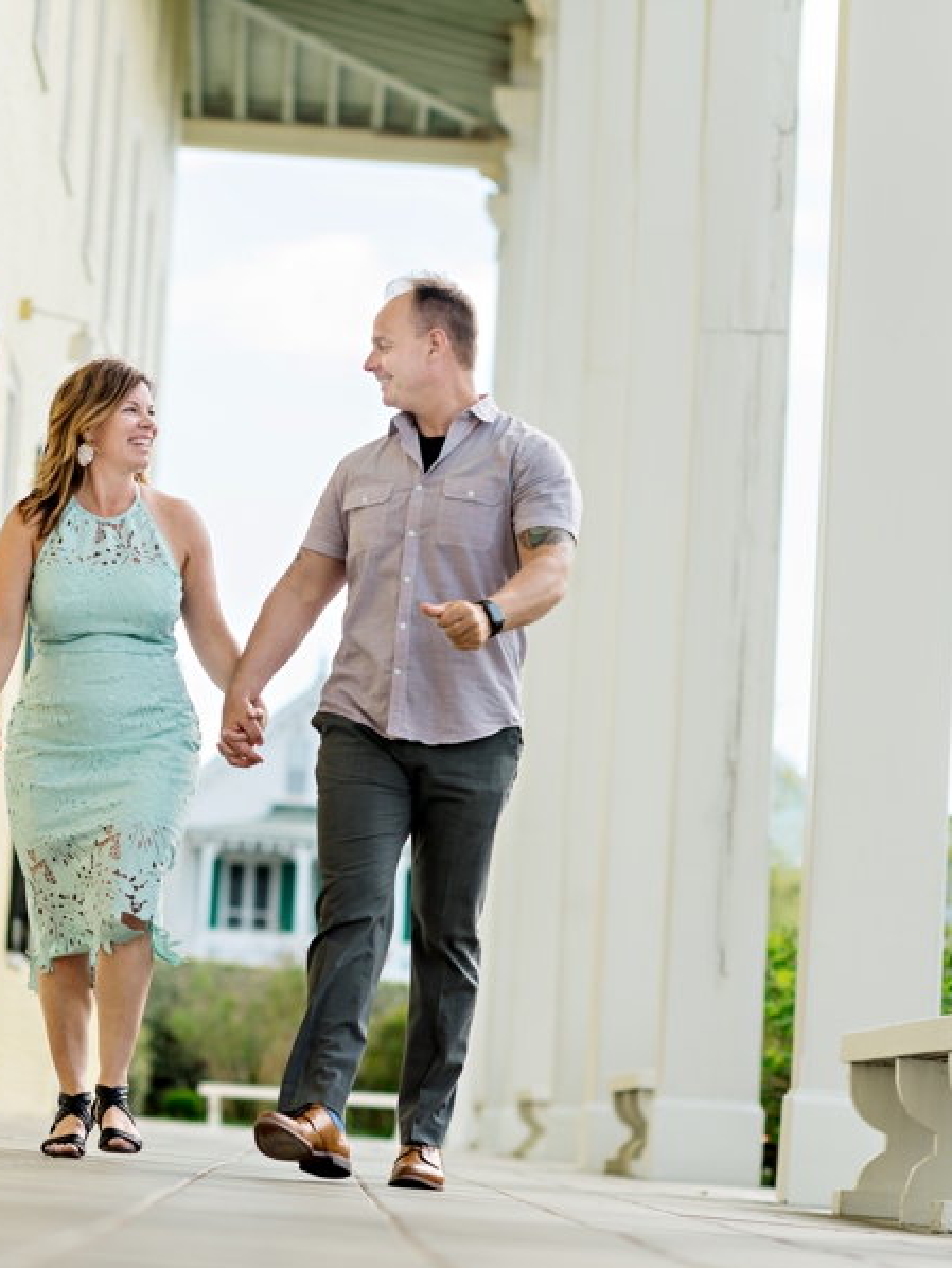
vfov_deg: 16.0
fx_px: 4507
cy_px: 635
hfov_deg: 12.0
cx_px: 212
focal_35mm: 123
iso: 160
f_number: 2.8
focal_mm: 85
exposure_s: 1/1000
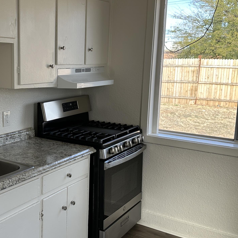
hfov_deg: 36.5
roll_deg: +0.0
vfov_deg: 37.6
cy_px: 120
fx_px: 350
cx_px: 55
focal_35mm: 45
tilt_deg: -9.1
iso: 80
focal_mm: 6.86
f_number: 1.78
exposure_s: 1/435
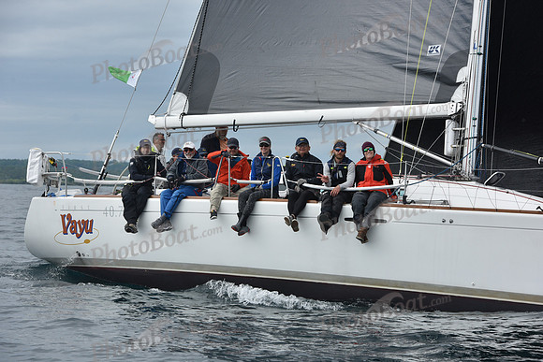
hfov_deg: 13.7
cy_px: 181
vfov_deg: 9.2
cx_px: 272
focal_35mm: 150
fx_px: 2263
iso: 250
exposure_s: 1/800
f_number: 9
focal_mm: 150
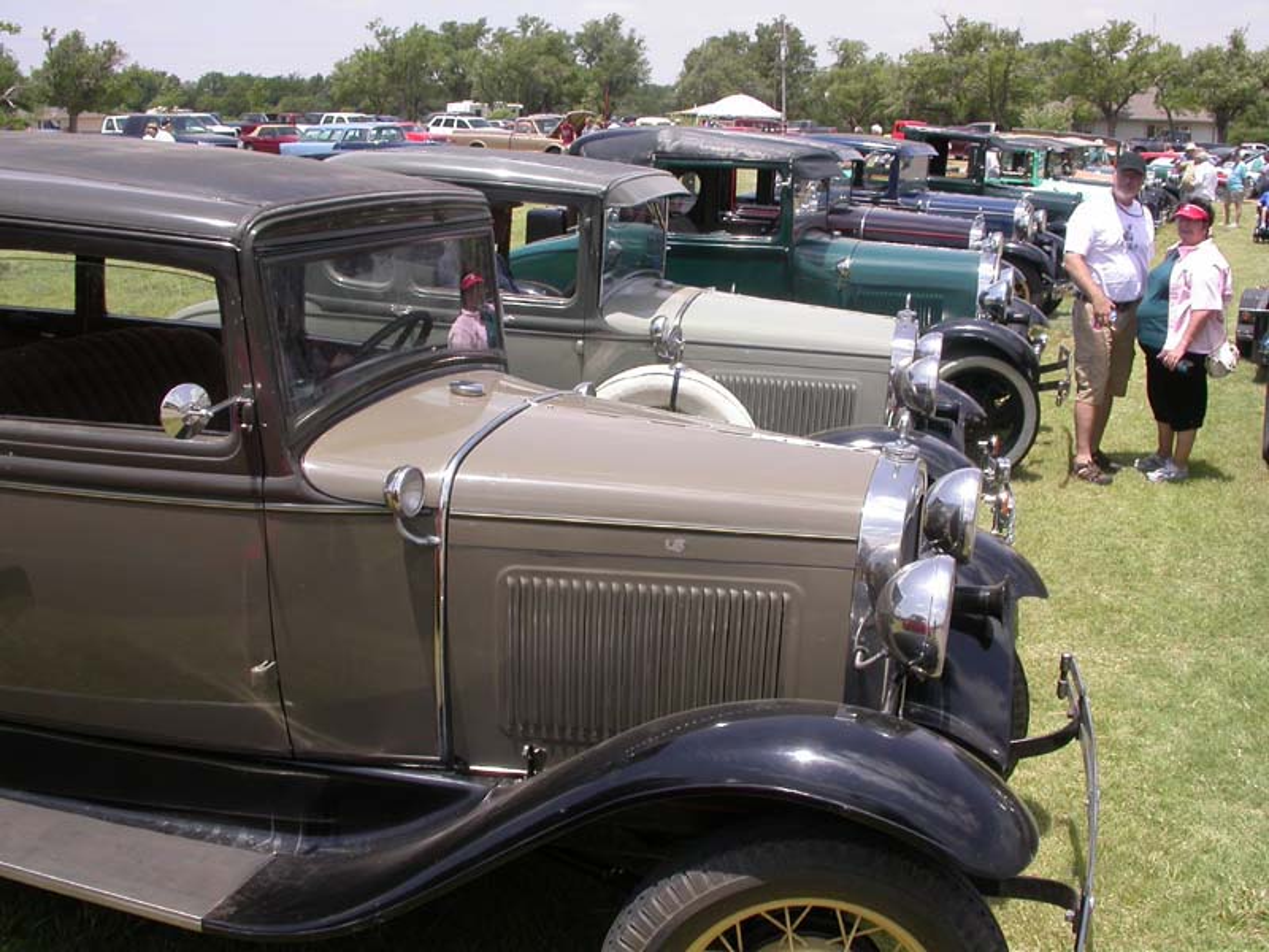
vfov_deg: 37.7
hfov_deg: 49.0
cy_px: 476
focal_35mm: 38
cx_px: 634
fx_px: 1393
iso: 100
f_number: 6.7
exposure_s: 1/296
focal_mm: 7.85
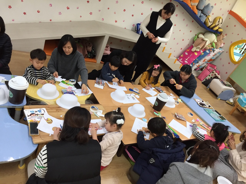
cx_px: 123
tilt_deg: -27.0
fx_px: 206
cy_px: 92
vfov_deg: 48.2
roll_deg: -21.8
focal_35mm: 29
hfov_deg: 61.7
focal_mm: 4.15
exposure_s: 1/30
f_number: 2.2
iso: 50
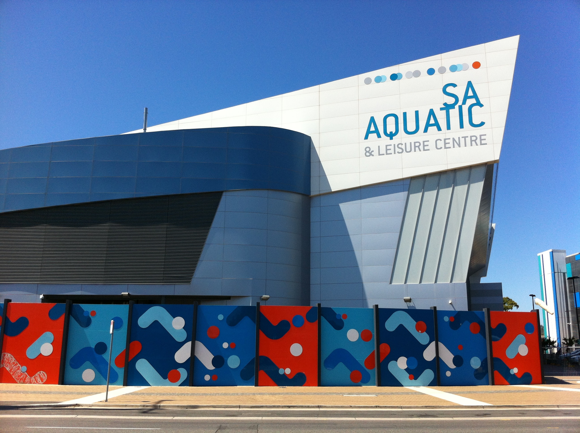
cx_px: 290
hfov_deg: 52.7
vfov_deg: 40.6
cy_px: 216
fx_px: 586
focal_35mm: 35
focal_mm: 3.85
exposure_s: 1/1588
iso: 80
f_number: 2.8
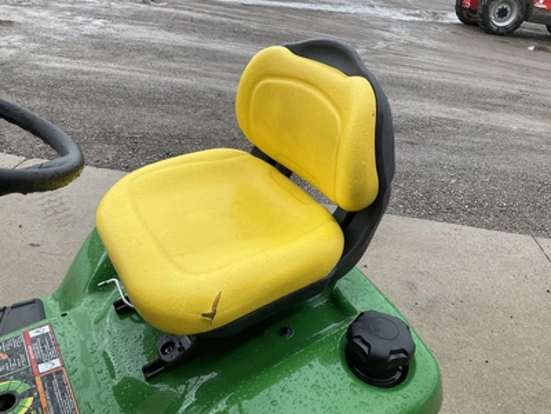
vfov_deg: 48.2
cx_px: 276
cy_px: 207
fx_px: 462
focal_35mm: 29
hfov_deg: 61.7
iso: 25
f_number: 1.8
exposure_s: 1/435
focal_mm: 3
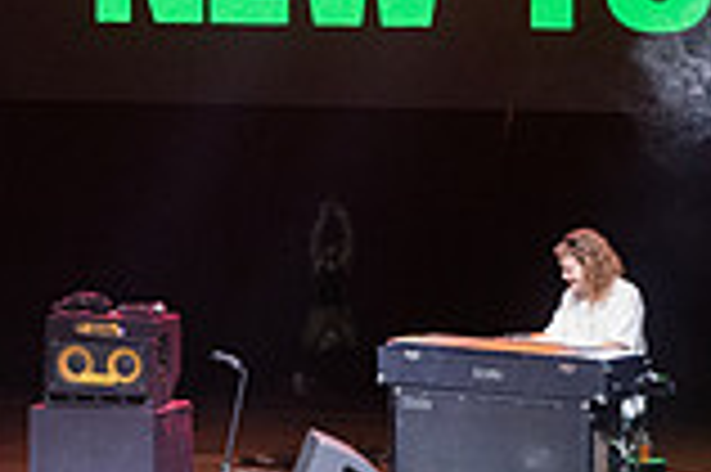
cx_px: -252
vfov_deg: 3.7
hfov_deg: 5.5
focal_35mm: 373
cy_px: 488
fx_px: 7359
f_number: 4
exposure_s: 1/320
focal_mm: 100
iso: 4000
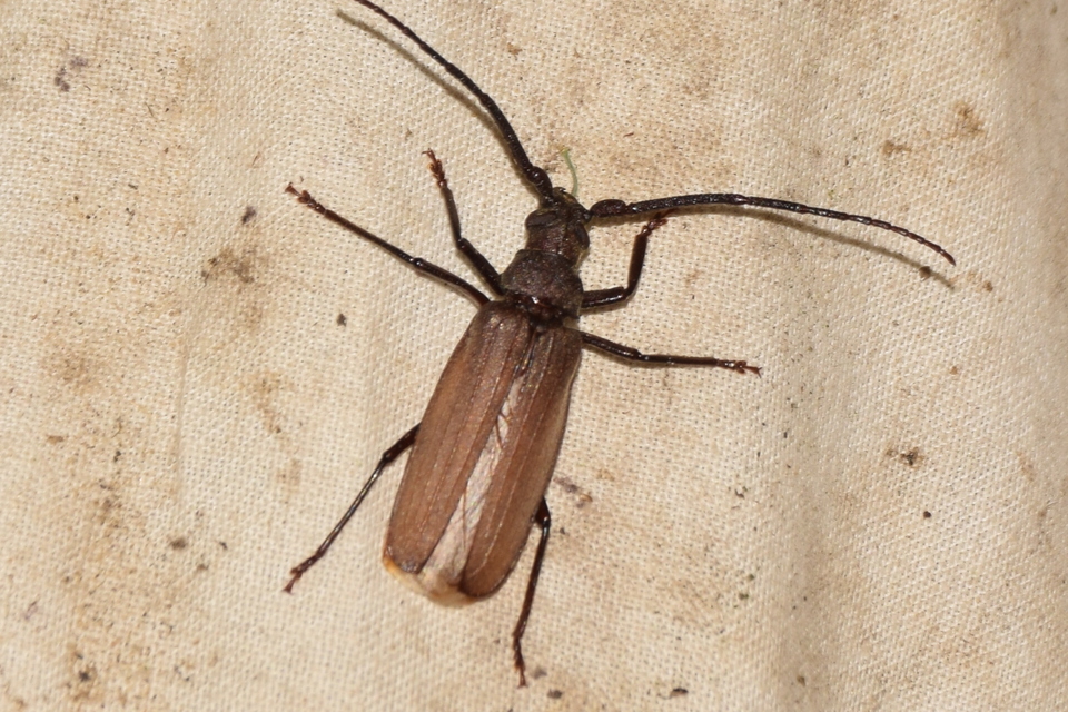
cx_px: 534
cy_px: 356
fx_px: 4672
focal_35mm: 158
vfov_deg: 8.7
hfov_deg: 13.0
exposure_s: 1/160
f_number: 13
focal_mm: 105
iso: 100
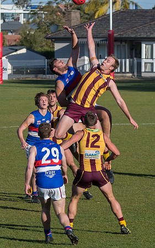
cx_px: 35
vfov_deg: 5.9
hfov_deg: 3.7
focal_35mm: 358
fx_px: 2419
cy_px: 127
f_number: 8
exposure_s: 1/4000
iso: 800
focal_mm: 150
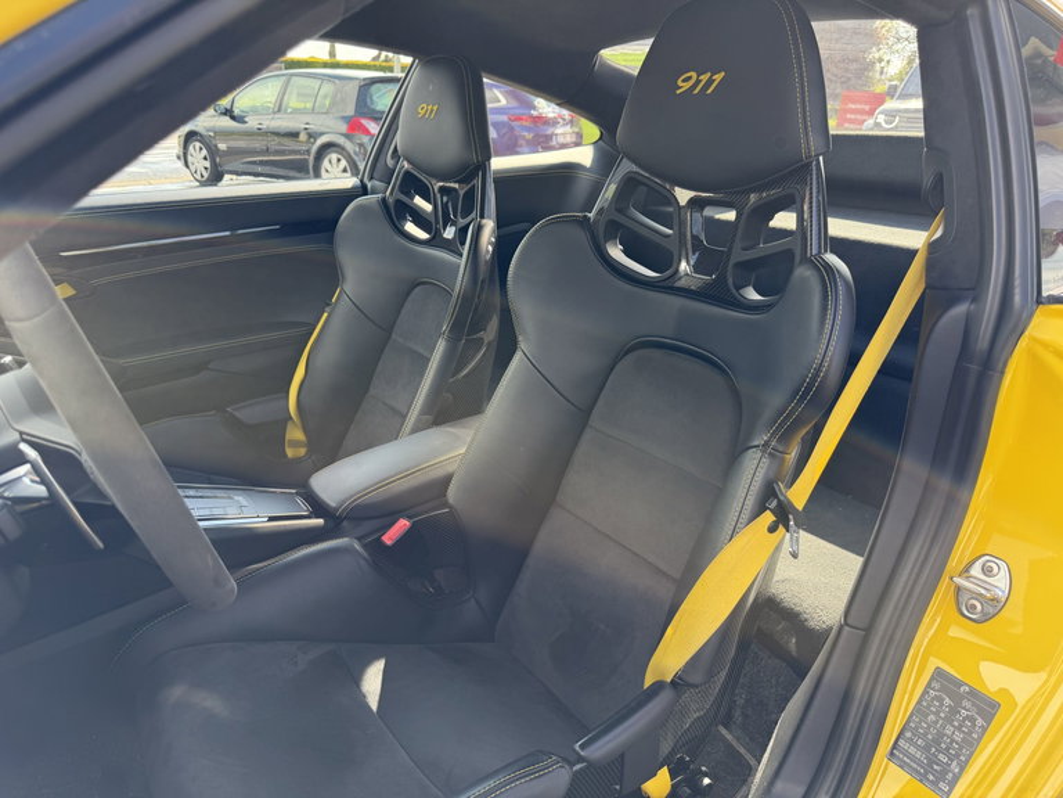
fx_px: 737
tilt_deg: -22.5
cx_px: 532
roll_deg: -4.5
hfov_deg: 71.6
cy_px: 399
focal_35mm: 24
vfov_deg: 56.8
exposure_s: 1/456
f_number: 1.78
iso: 100
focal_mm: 6.76
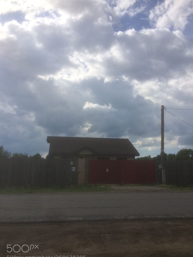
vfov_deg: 58.3
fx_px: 230
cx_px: 99
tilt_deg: +4.4
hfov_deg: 45.4
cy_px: 134
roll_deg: +0.5
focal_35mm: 31
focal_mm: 4.15
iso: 32
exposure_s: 1/3425
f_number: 2.2
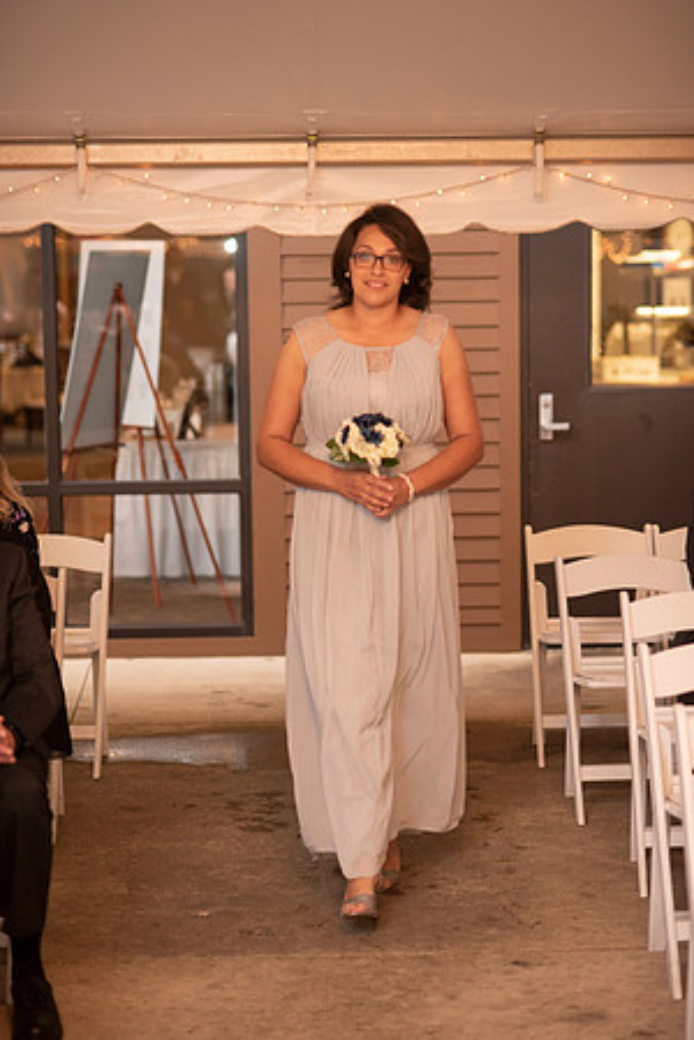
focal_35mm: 85
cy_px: 520
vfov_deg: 23.9
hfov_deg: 16.1
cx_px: 347
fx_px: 2458
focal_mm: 85
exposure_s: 1/160
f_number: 2.2
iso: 500
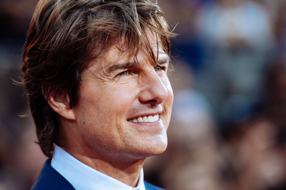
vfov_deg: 4.0
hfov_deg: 6.1
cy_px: 95
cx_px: 143
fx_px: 2700
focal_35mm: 340
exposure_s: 1/400
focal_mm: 340
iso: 900
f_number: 5.6
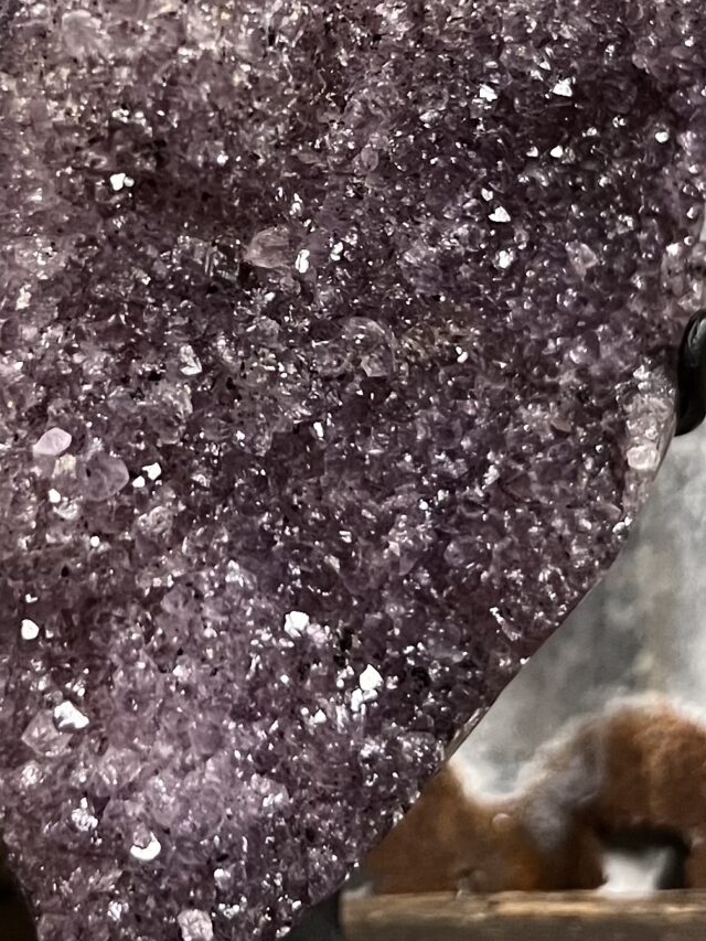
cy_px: 240
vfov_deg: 24.7
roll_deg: -0.2
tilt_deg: -3.0
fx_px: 2121
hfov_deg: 18.9
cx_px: 284
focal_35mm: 78
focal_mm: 5.7
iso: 500
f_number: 1.5
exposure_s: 1/33
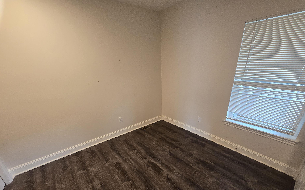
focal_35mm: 14
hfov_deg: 105.3
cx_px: 154
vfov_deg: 77.7
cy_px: 115
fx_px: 116
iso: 400
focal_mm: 2.2
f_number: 2.2
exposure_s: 1/60
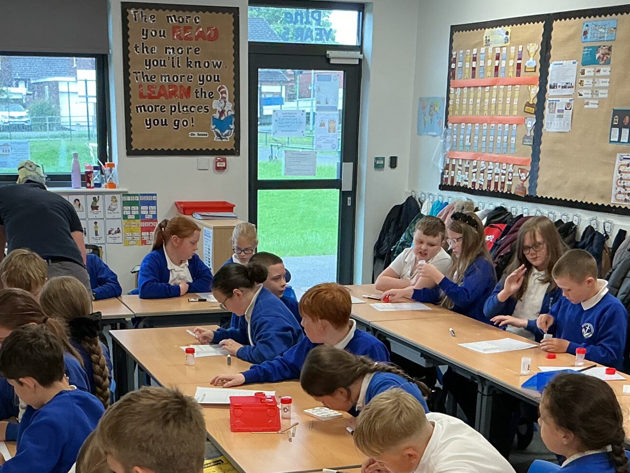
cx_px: 281
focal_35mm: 57
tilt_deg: -18.9
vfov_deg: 24.7
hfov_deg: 33.7
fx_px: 1038
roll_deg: -0.5
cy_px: 455
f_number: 1.8
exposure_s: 1/60
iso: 100
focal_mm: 3
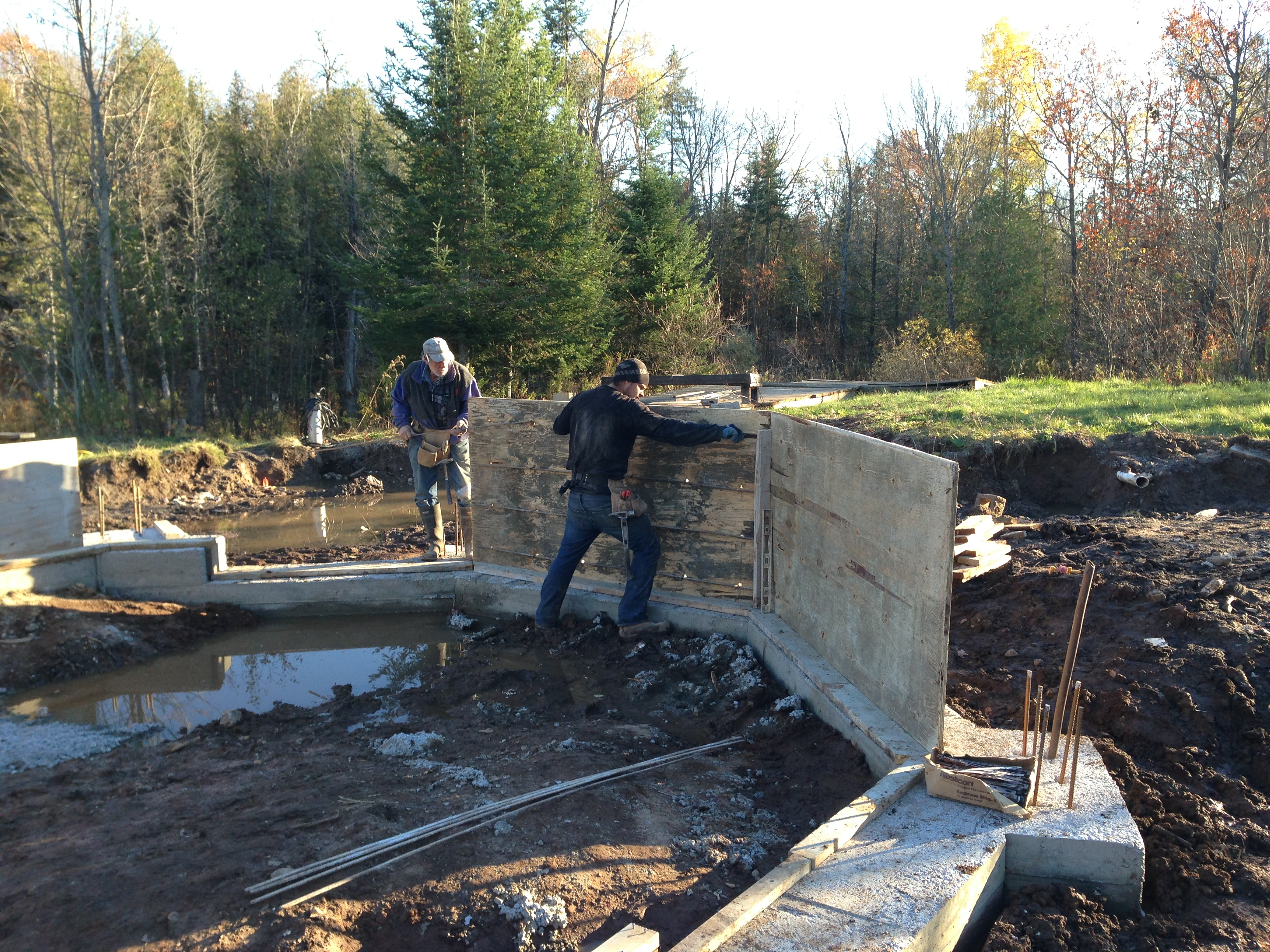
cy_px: 476
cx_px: 635
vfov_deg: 42.9
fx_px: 1211
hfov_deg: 55.4
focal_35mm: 33
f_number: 2.4
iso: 50
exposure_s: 1/181
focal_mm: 4.13
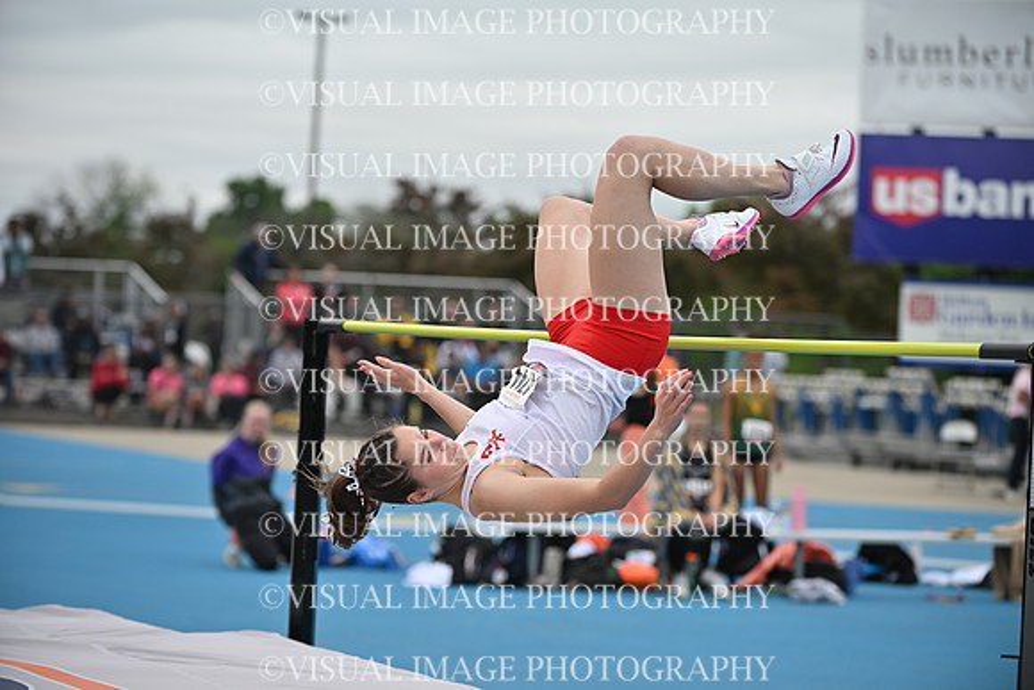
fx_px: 3735
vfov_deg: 10.6
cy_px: 345
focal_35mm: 130
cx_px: 517
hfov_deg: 15.8
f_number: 3.5
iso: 250
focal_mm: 130
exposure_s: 1/3200
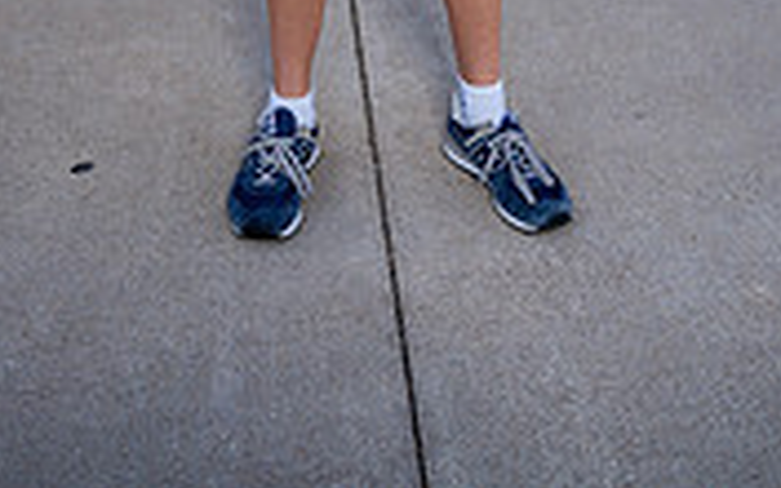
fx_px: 1277
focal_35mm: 60
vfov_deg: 16.3
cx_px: 262
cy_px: -506
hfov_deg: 33.7
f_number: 4
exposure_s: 1/250
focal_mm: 23
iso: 100
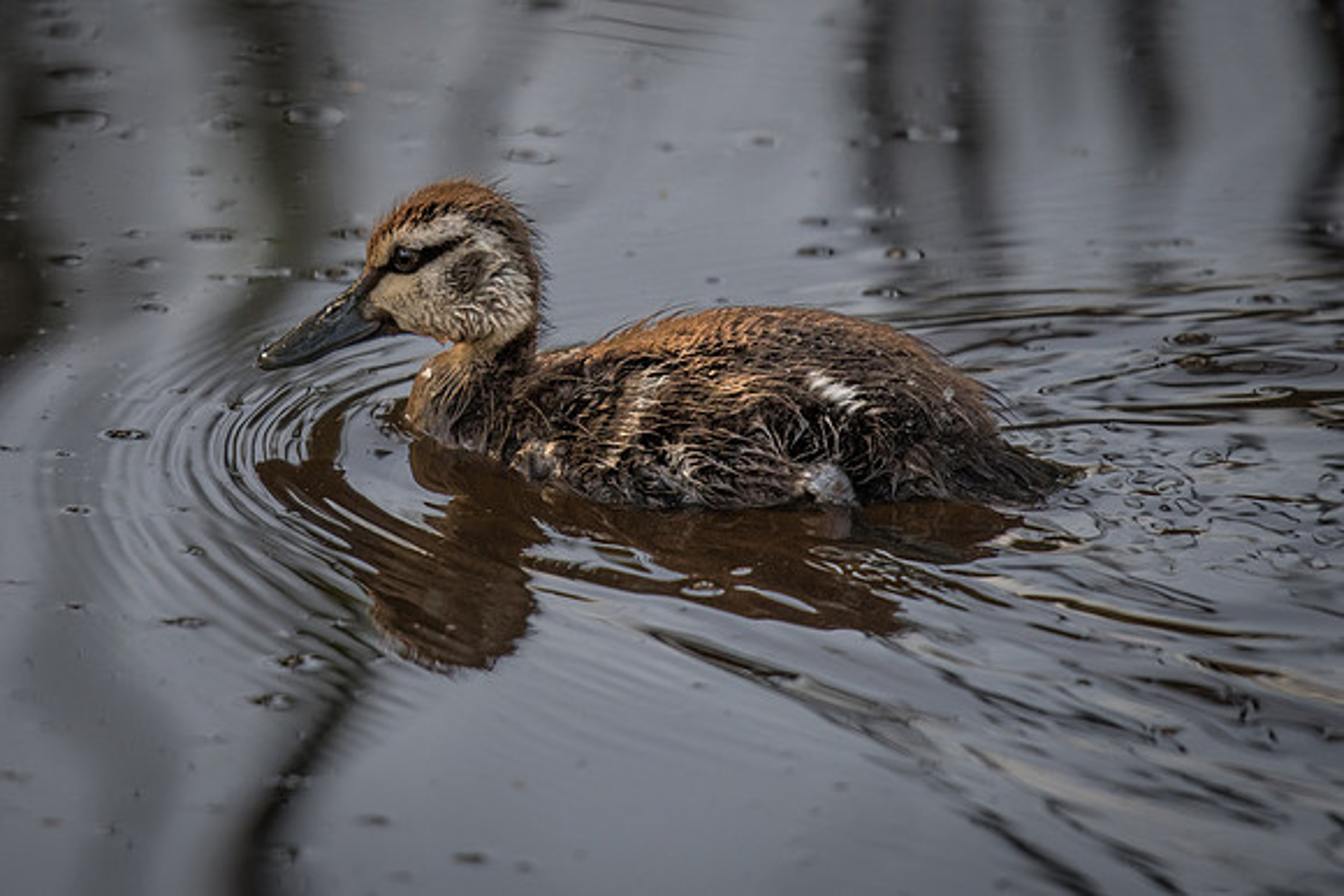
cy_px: 208
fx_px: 24200
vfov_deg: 2.1
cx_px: 388
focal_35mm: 648
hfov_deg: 3.2
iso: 500
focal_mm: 390
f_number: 5.6
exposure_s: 1/1250
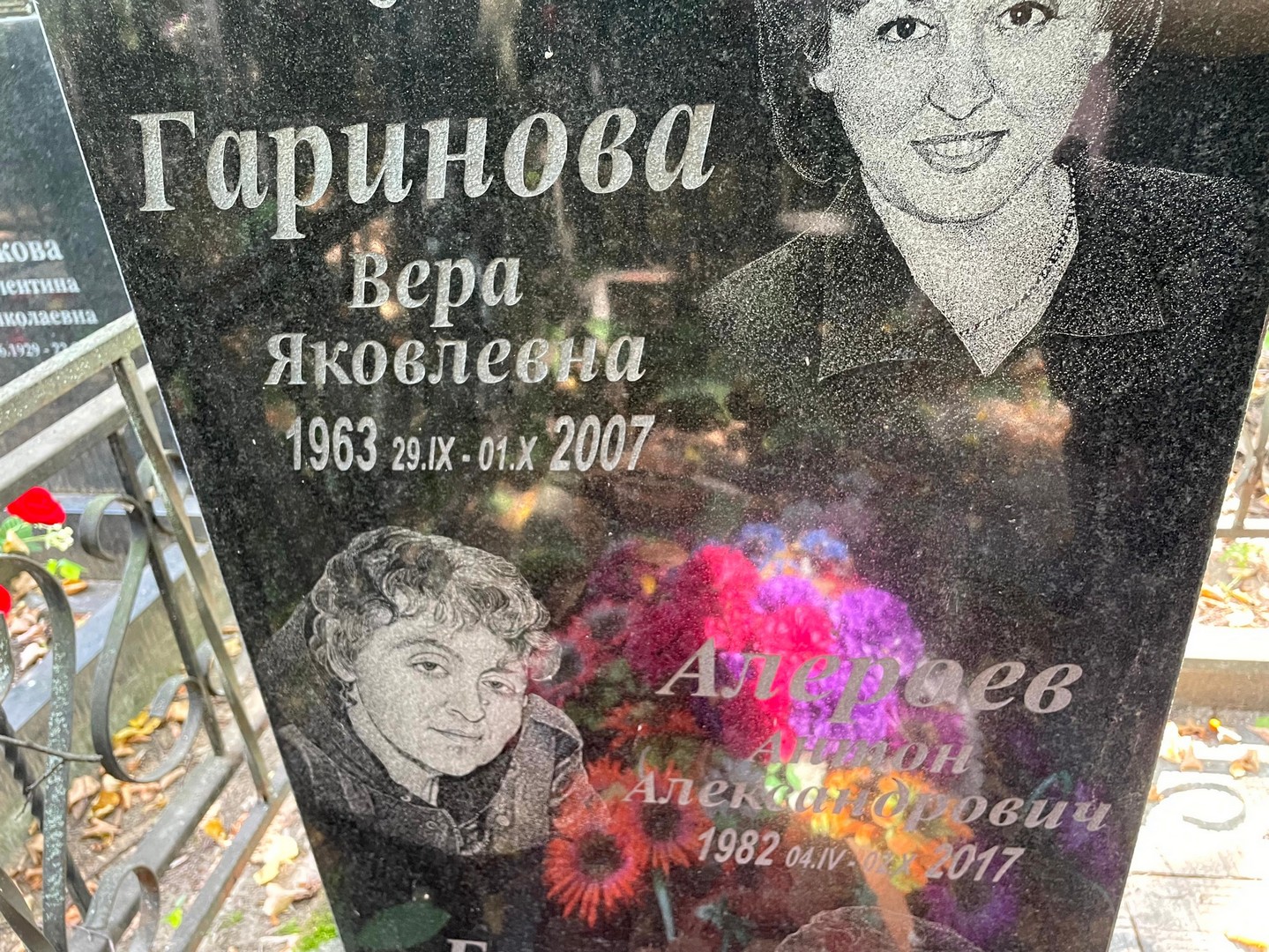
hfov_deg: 67.3
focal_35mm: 26
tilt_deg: -29.0
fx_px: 953
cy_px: 476
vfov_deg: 53.1
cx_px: 634
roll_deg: +3.0
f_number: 1.6
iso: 250
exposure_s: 1/60
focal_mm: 4.2
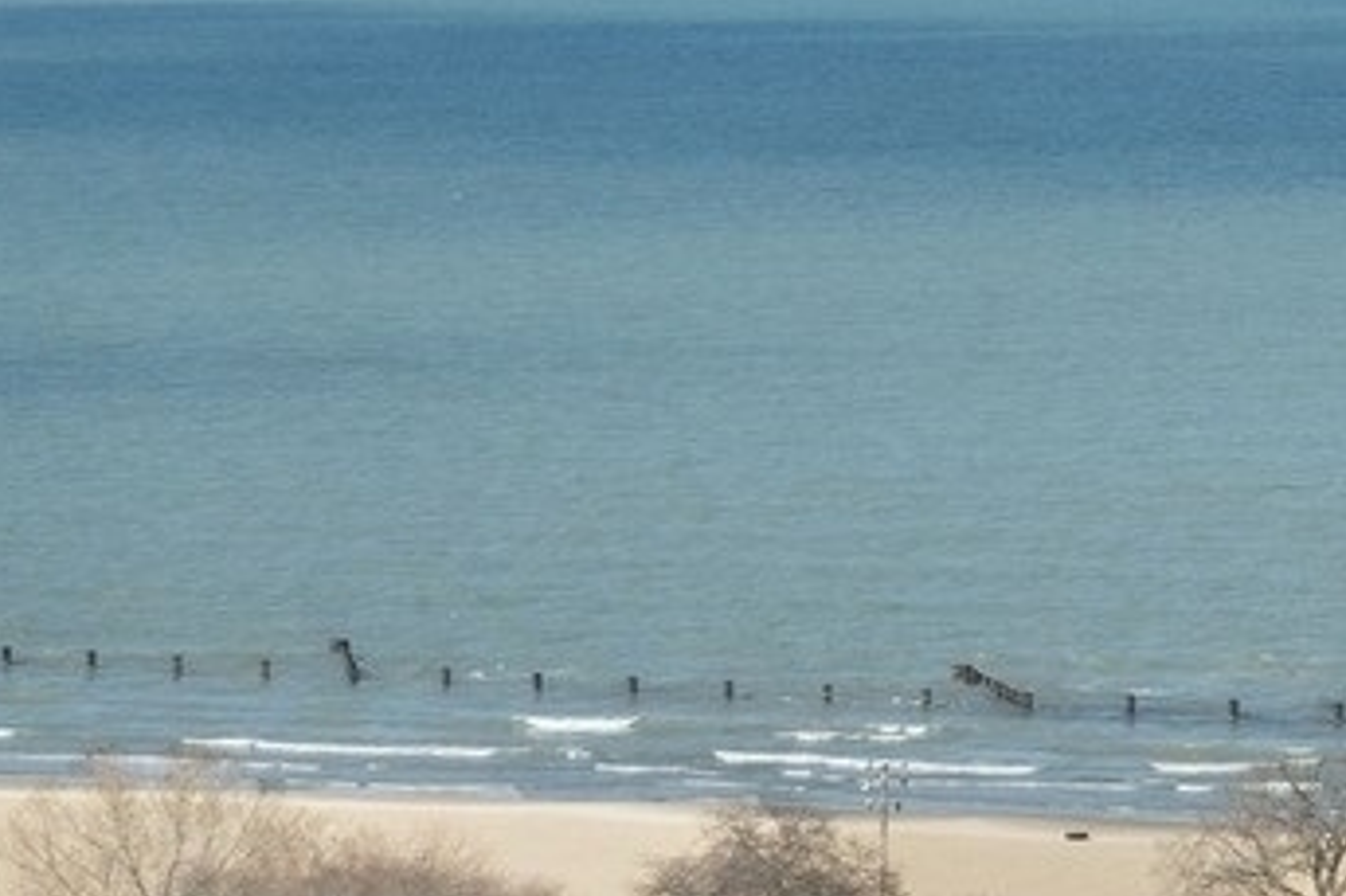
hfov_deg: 9.7
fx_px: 7474
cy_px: 106
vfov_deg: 6.8
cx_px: 2481
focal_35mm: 200
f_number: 8
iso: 320
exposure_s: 1/320
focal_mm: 29
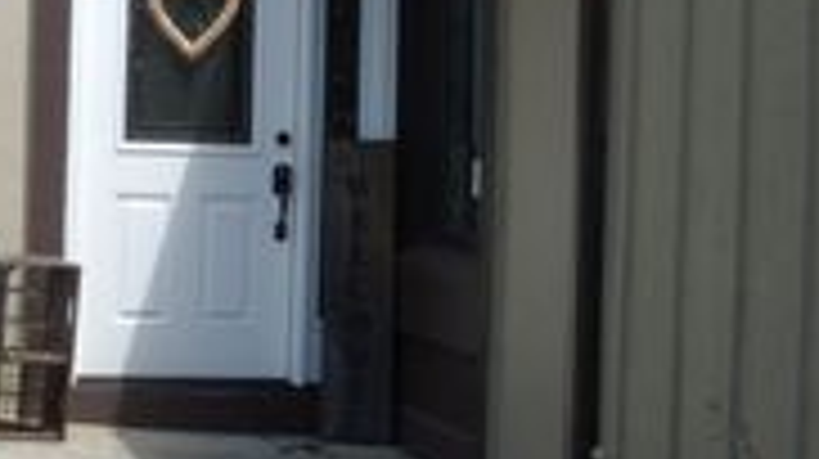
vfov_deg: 11.1
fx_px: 2343
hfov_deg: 19.0
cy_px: 61
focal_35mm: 108
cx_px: -90
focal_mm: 6.4
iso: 80
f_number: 3.6
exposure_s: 1/640
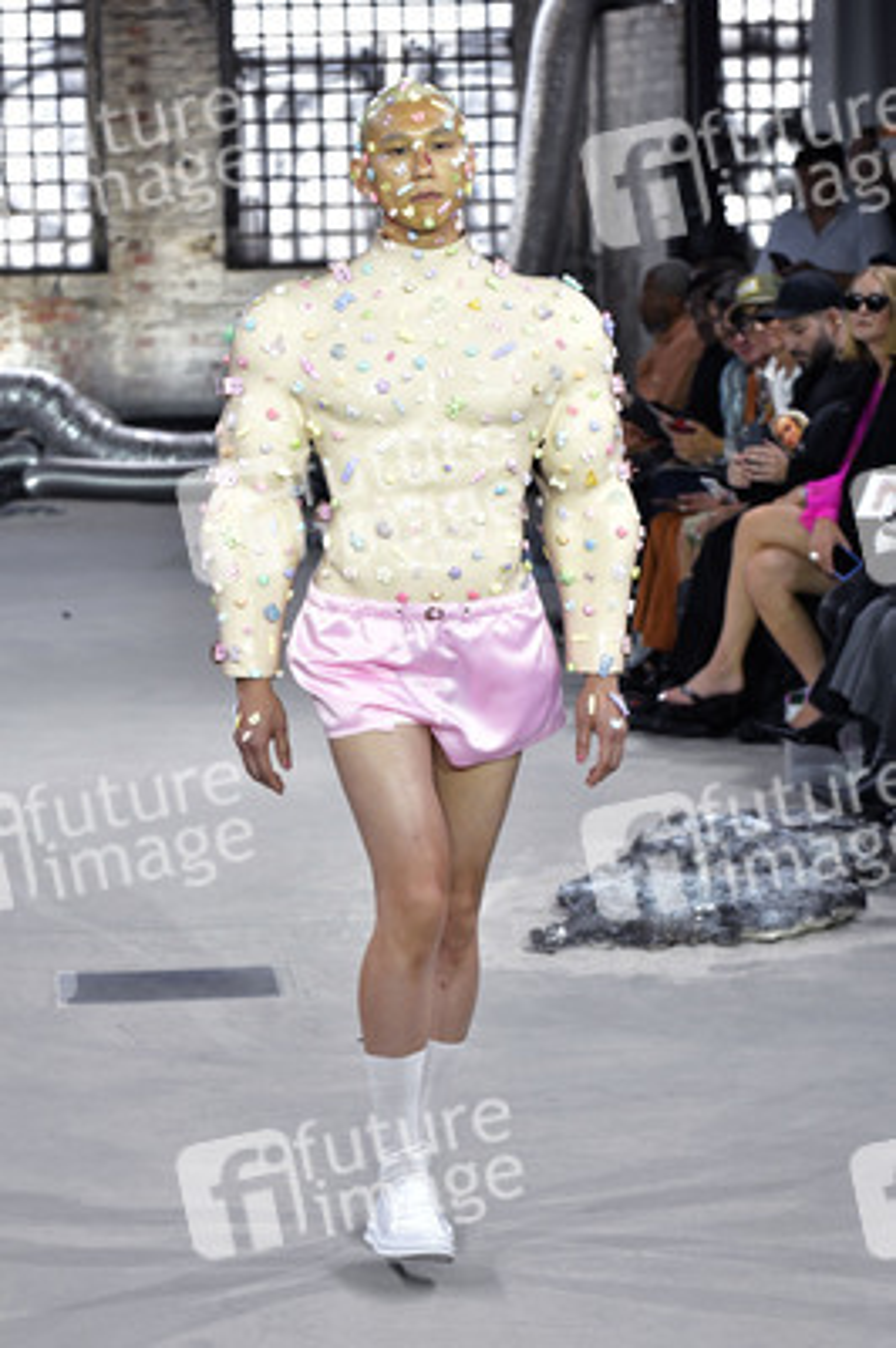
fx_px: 4936
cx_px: 448
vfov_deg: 15.5
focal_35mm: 132
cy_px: 674
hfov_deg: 10.4
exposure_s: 1/320
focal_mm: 110
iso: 2500
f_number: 6.3
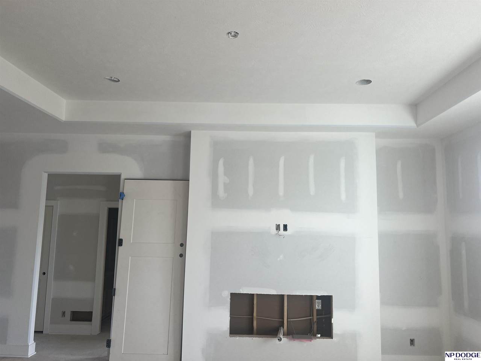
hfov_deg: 67.3
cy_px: 180
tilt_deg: +5.8
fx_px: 361
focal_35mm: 26
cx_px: 240
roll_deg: -0.9
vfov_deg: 53.1
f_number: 1.5
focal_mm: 5.7
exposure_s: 1/227
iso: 40
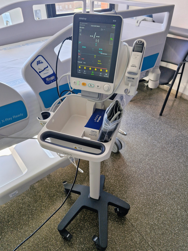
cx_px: 94
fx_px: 167
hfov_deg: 58.9
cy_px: 126
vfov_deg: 73.9
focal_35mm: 23
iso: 100
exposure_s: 1/180
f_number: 1.8
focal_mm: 5.54
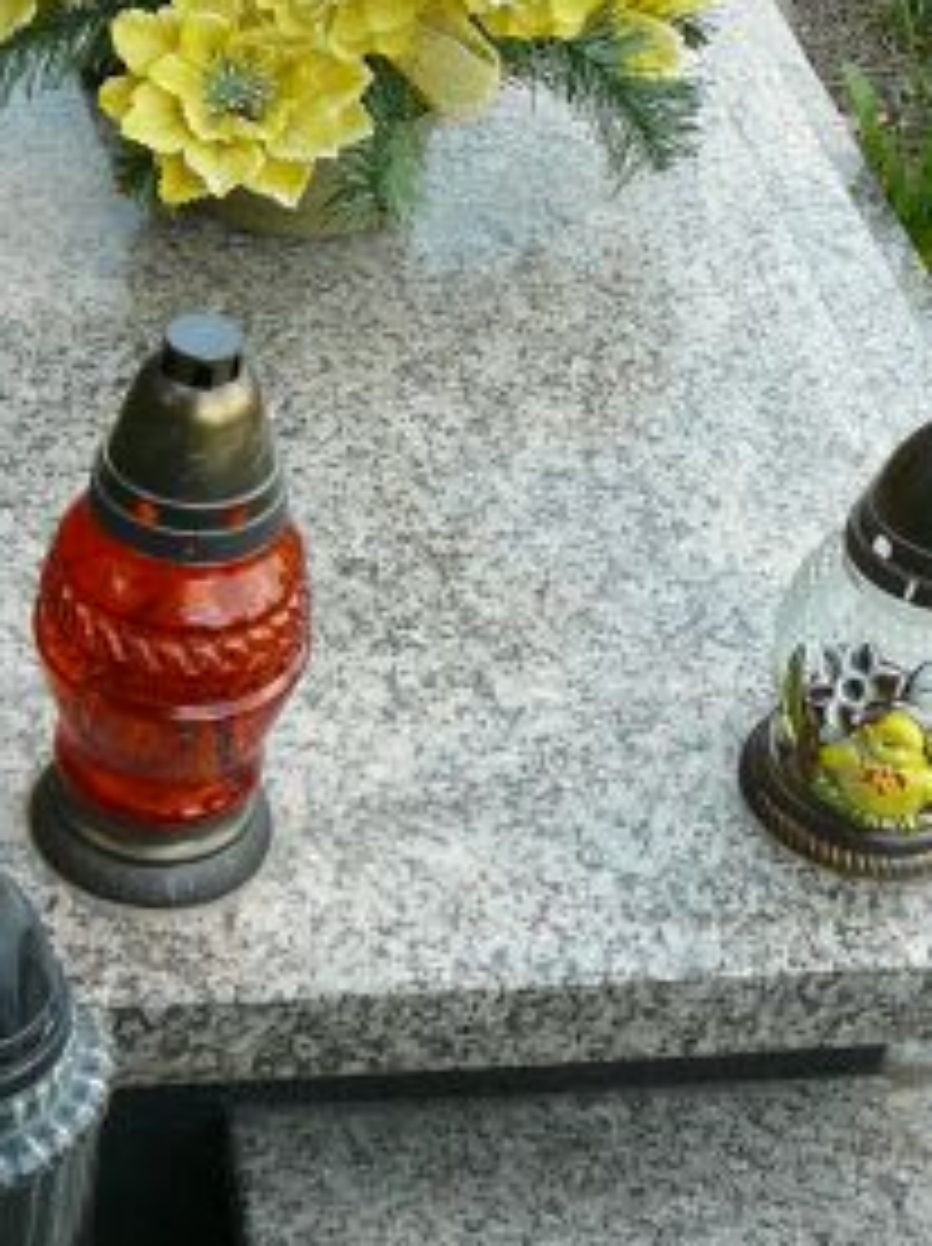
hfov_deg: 18.1
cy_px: 270
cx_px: 315
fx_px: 2915
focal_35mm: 81
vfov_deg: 23.8
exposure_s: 1/200
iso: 80
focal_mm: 5.2
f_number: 2.8
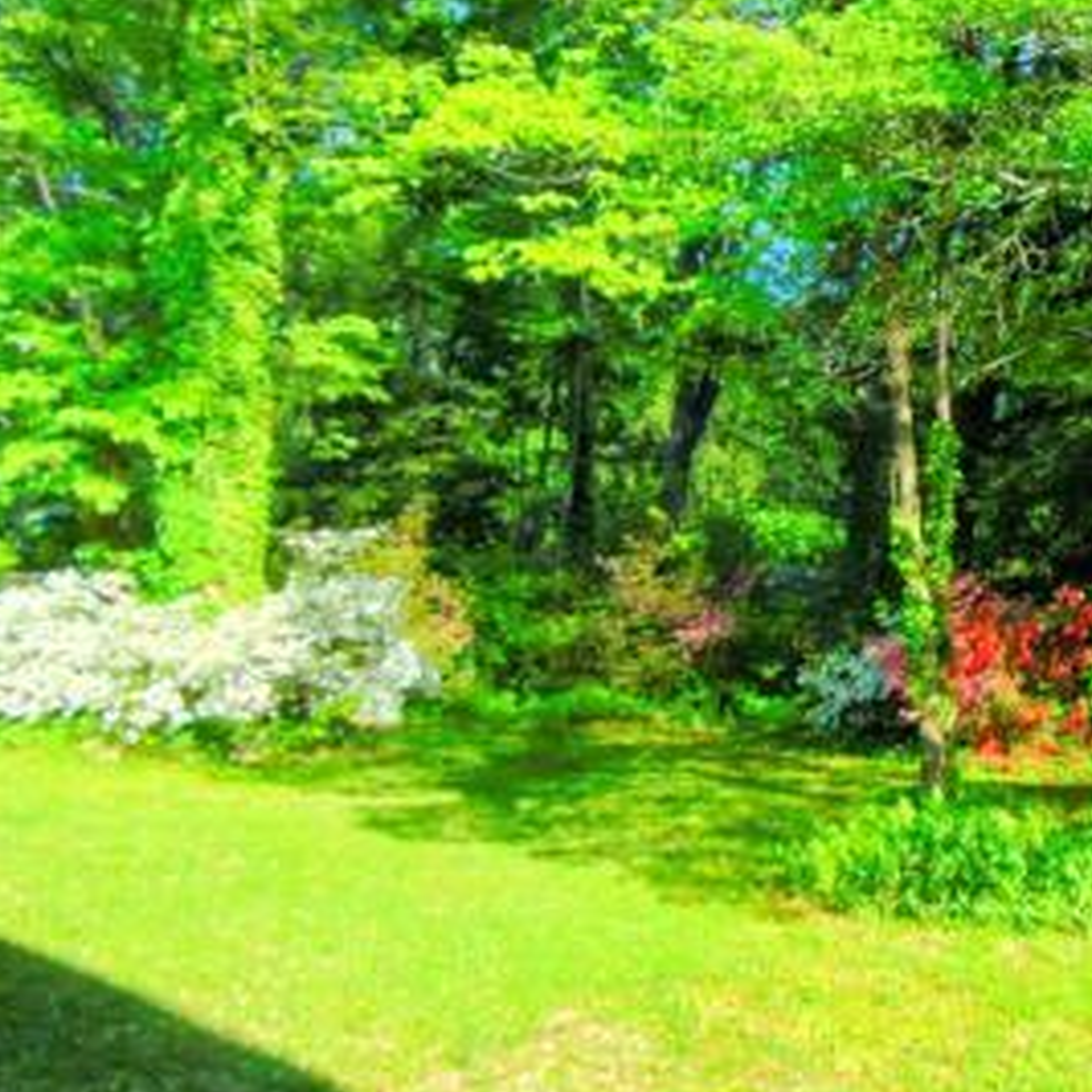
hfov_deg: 33.6
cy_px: 524
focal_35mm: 48
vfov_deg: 35.4
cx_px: 973
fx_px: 1713
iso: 80
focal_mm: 4.5
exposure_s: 1/640
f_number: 3
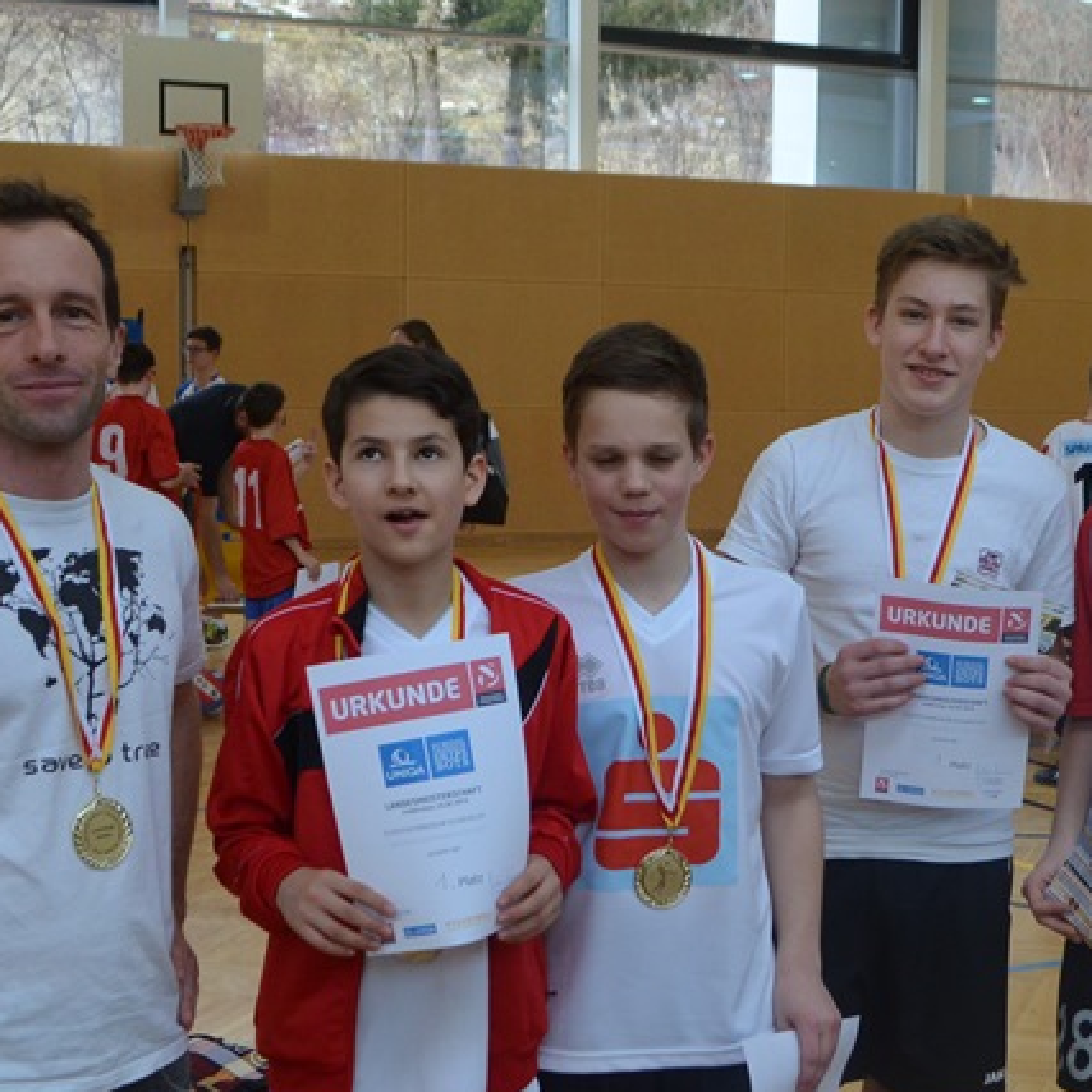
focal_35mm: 43
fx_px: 1535
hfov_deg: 38.5
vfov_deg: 39.0
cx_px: 772
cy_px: 651
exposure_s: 1/800
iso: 800
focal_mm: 18
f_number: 3.5
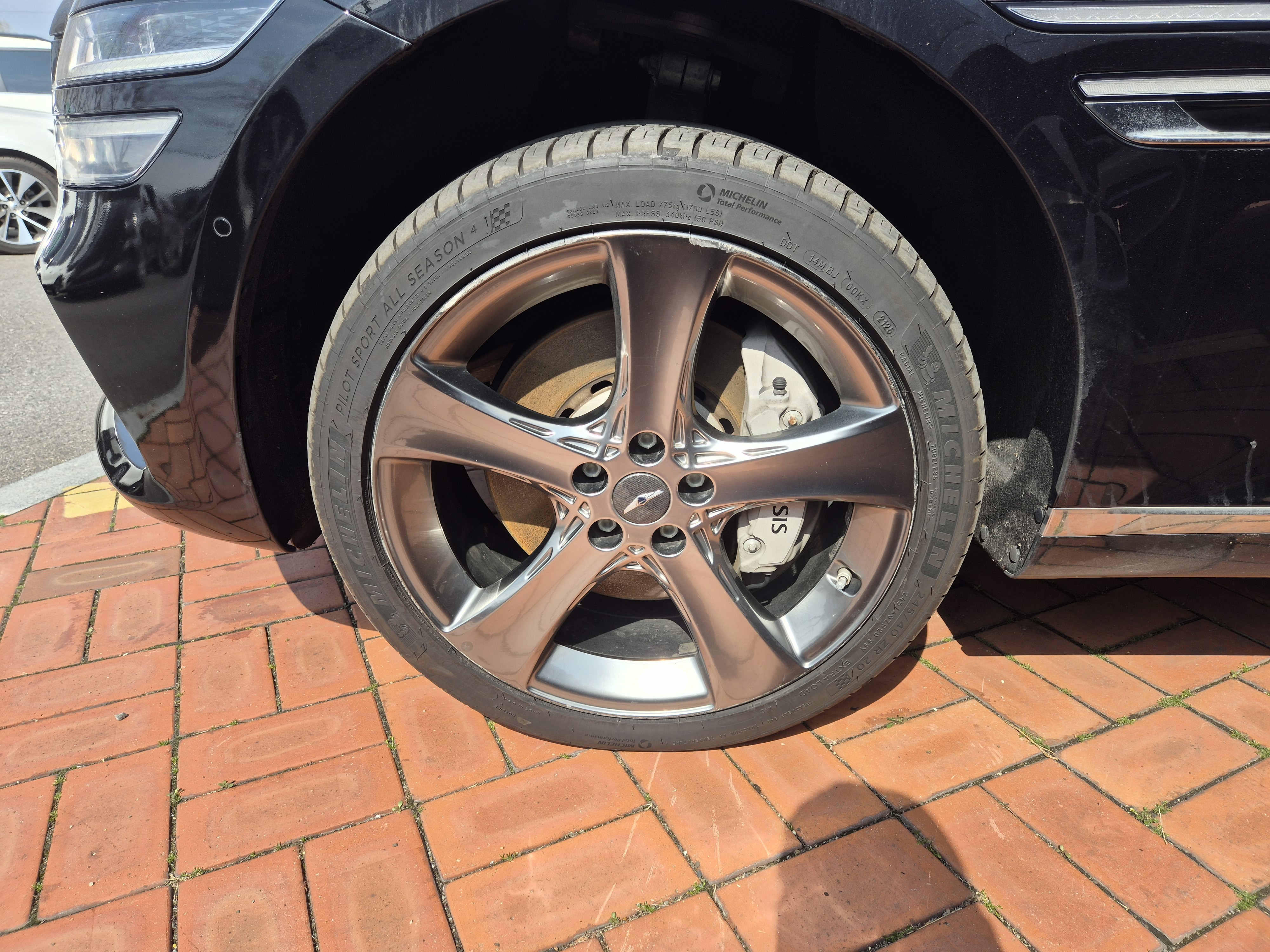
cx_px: 635
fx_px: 844
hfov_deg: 73.9
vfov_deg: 58.9
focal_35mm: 23
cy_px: 476
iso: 25
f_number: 1.8
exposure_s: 1/962
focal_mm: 5.4
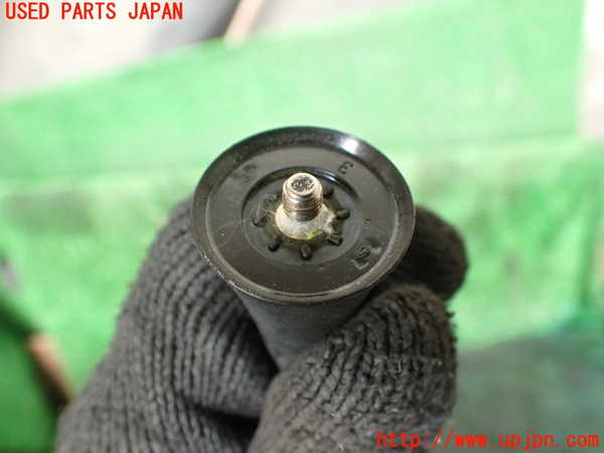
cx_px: 302
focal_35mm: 30
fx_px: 523
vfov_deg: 46.8
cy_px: 226
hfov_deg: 60.0
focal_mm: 5.4
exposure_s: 1/125
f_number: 2.3
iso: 320
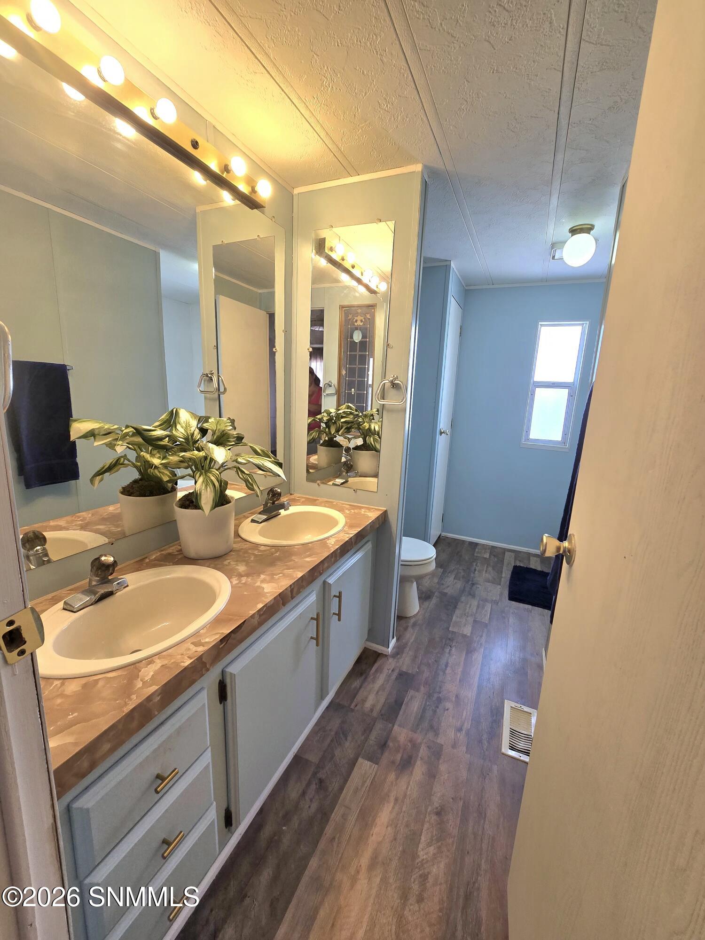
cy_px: 470
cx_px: 352
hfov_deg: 89.9
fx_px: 353
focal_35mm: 13
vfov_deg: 106.2
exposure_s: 1/60.2
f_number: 2.2
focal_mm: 2.2
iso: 64
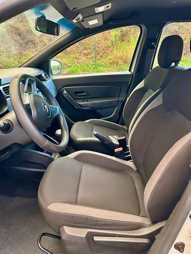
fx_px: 191
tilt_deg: -17.5
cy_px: 127
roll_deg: +1.5
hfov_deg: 53.1
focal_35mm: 26
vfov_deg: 67.3
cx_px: 96
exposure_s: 1/41
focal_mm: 5.7
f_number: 1.5
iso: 500
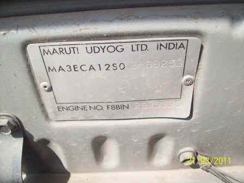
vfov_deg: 39.7
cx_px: 122
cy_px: 92
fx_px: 254
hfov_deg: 51.4
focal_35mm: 36
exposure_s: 1/1383
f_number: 4.8
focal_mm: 6
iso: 80
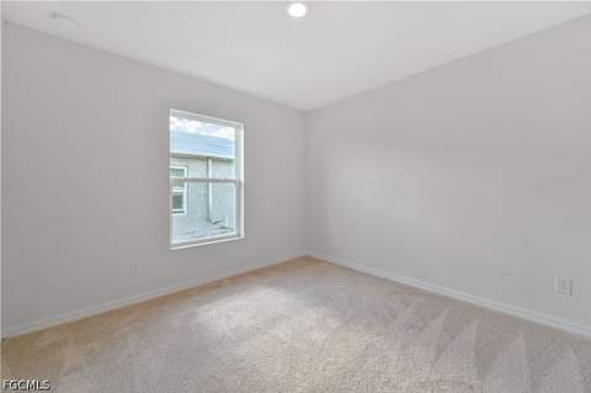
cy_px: 196
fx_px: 230
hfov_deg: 104.3
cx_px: 296
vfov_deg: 81.1
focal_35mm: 14
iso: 800
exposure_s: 1/125
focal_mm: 14
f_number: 6.3
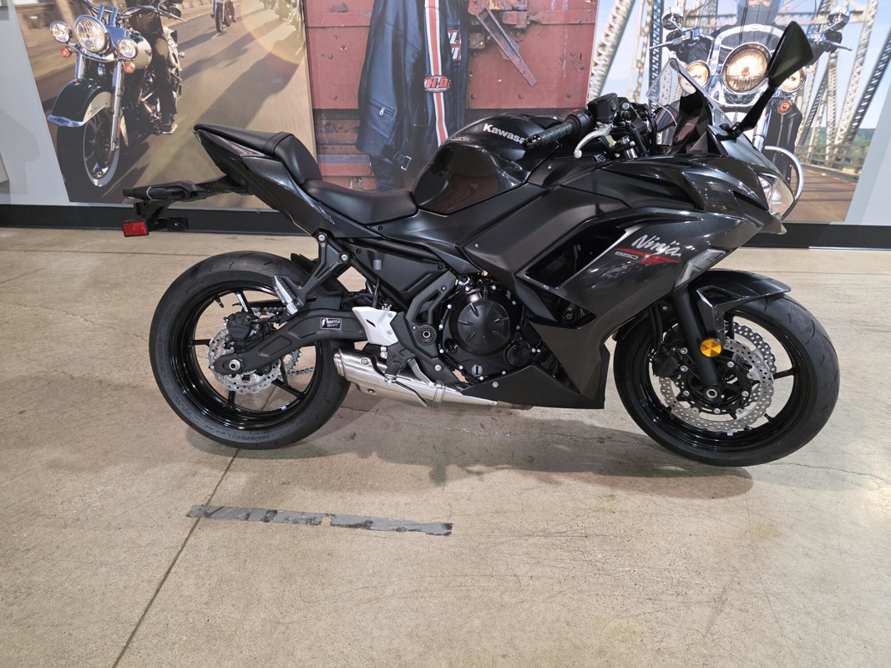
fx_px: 592
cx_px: 446
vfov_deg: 58.9
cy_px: 334
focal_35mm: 23
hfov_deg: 73.9
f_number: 1.7
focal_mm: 6.3
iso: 1250
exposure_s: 1/120
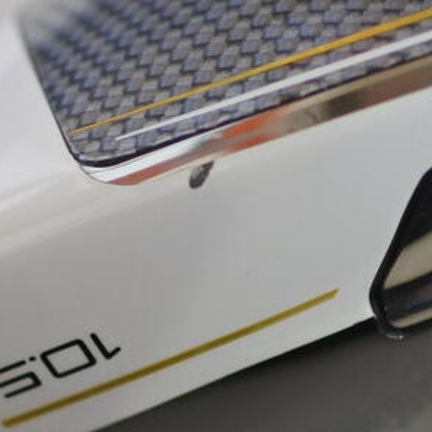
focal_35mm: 135
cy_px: 172
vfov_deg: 12.9
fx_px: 1906
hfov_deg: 12.9
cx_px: 223
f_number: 1.8
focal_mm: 18.5
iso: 400
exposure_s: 1/250
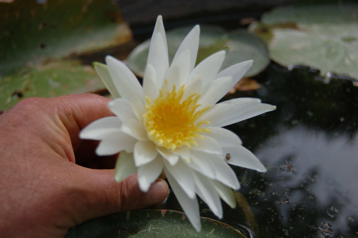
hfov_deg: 42.4
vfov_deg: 28.9
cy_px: 119
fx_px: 462
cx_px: 179
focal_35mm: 46
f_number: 4.5
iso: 200
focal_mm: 31
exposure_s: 1/1250
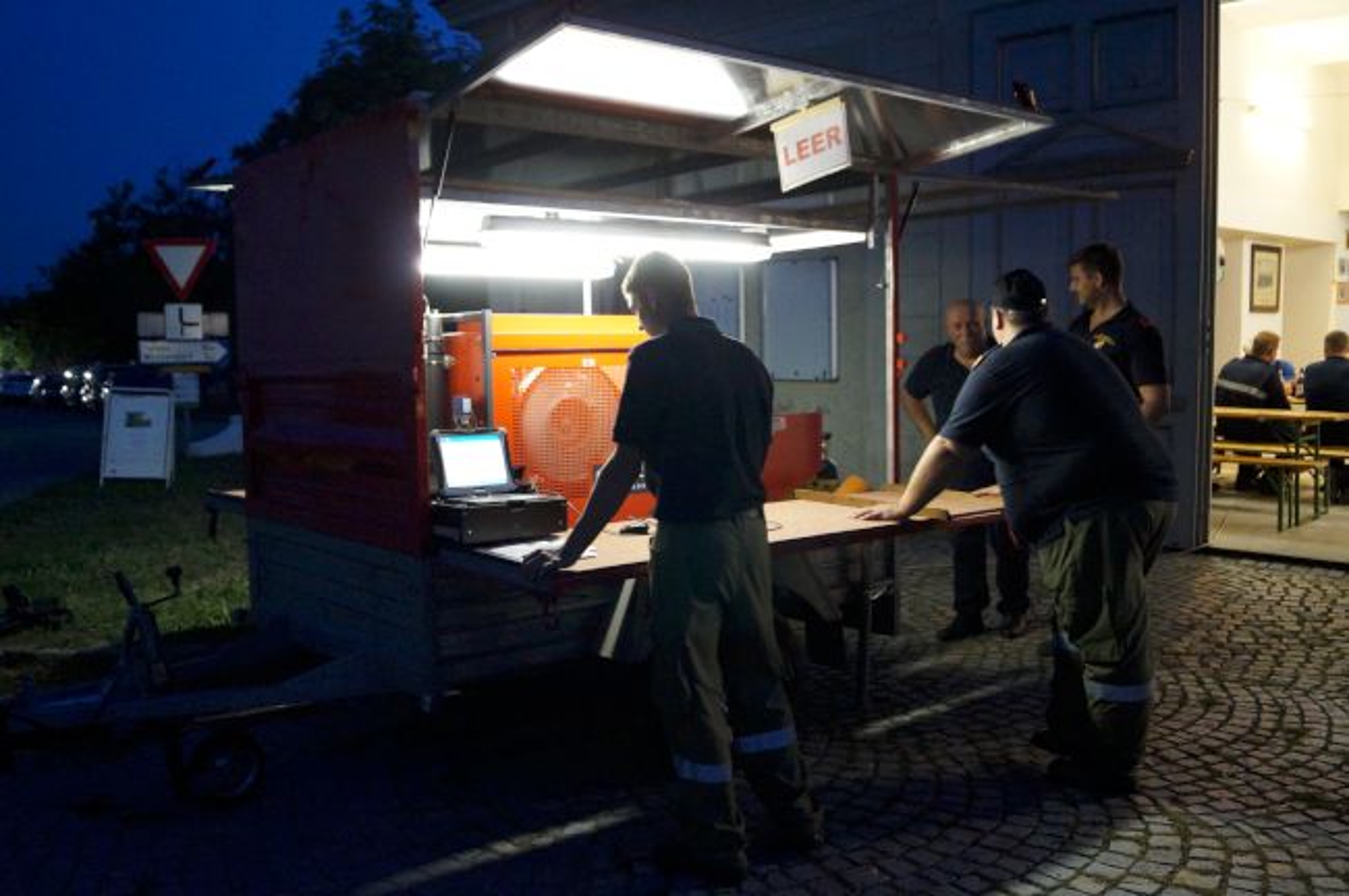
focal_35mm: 30
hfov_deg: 62.0
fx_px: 1123
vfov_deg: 43.5
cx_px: 674
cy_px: 448
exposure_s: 1/60
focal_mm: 20
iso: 3200
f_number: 4
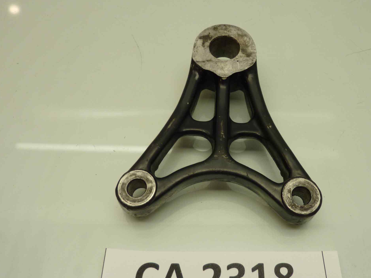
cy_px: 128
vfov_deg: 41.8
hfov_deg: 53.7
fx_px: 364
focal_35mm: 34
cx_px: 218
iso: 80
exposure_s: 1/30
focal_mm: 4.1
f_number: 3.3
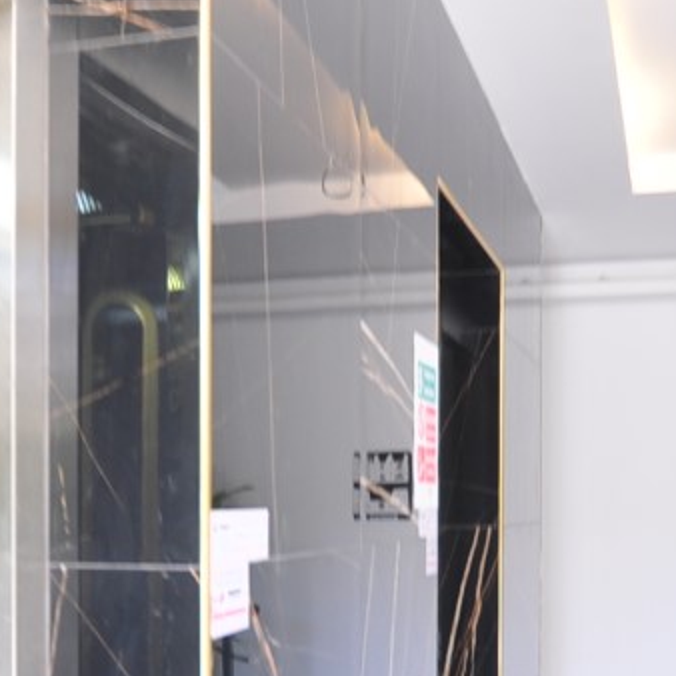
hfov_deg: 33.4
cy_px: 508
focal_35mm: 51
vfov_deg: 32.7
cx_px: 333
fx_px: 1127
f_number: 4
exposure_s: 1/10
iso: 200
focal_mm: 10
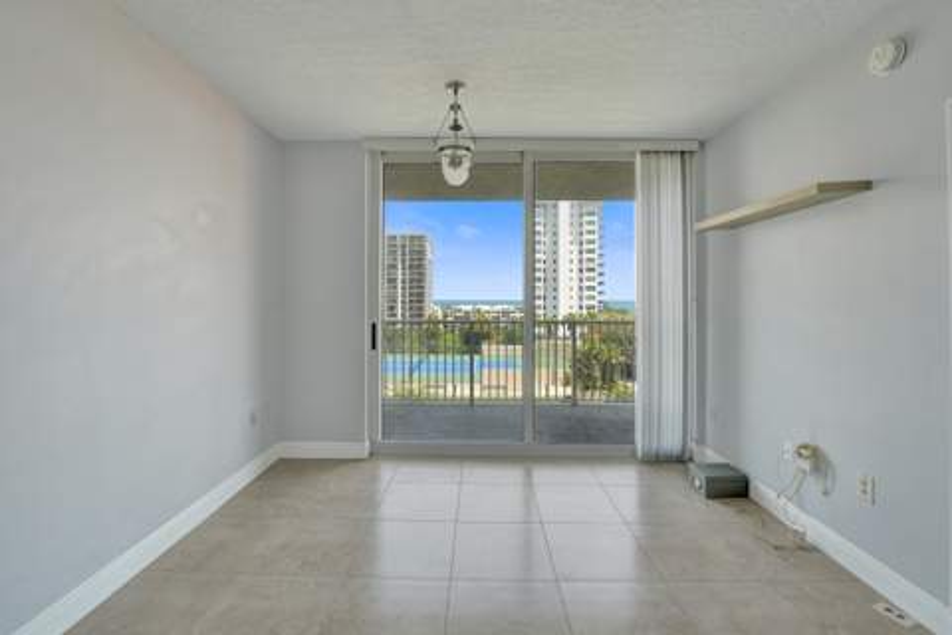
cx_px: 476
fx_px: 370
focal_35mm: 14
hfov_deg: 104.3
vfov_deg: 81.2
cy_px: 318
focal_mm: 14
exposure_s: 1/640
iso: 1250
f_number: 4
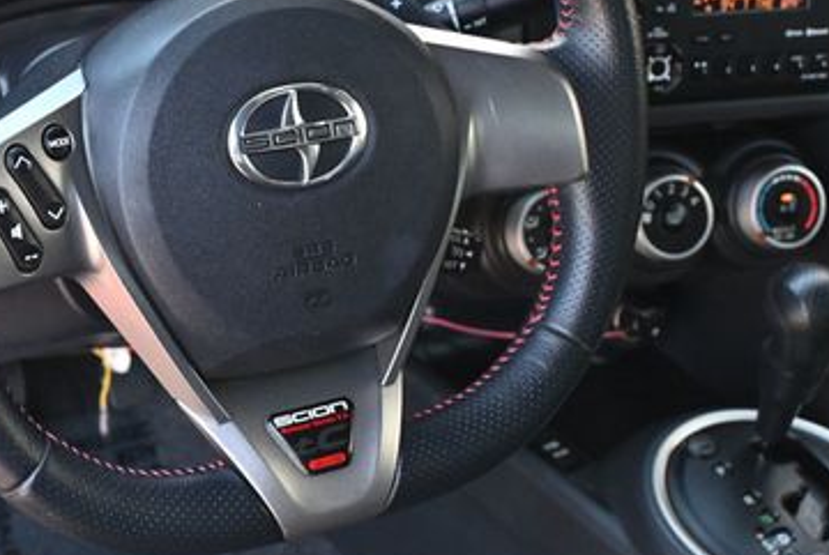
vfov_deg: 17.0
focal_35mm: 80
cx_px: 228
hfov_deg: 25.1
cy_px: 124
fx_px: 1844
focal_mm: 30
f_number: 4.8
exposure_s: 1/125
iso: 900
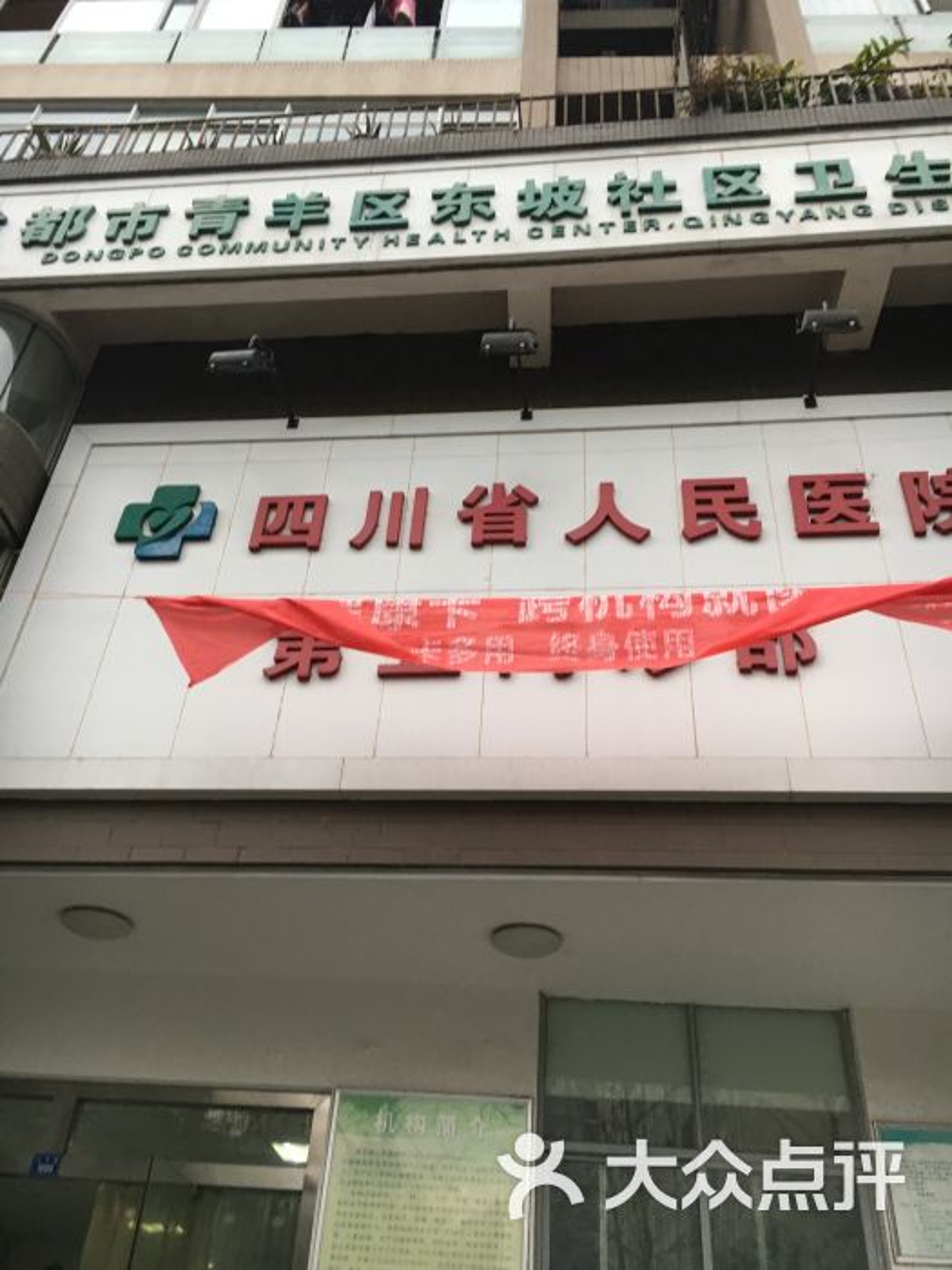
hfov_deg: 48.2
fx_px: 1063
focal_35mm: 29
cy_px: 635
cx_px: 476
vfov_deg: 61.7
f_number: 2.2
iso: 50
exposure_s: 1/33
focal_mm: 4.15
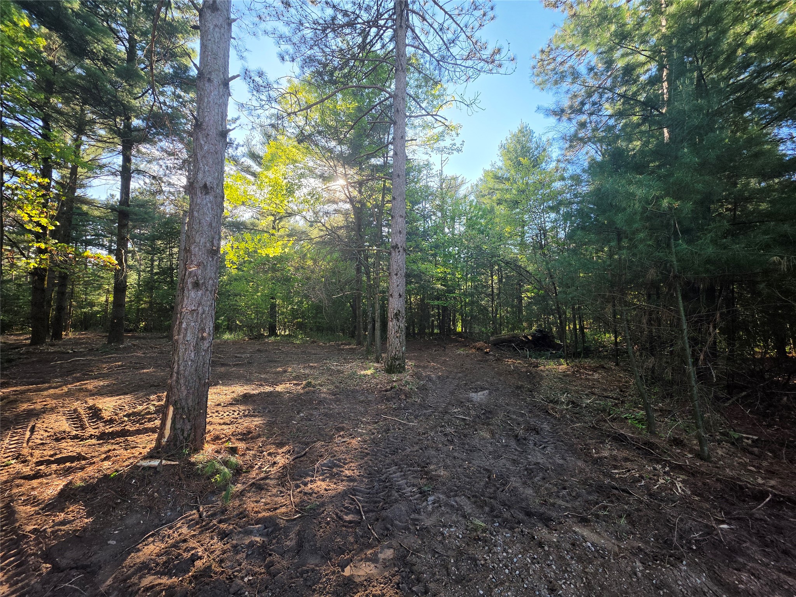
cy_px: 298
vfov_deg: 89.9
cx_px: 398
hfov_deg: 106.2
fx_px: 299
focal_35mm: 13
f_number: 1.9
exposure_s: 1/371
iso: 32
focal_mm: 2.2
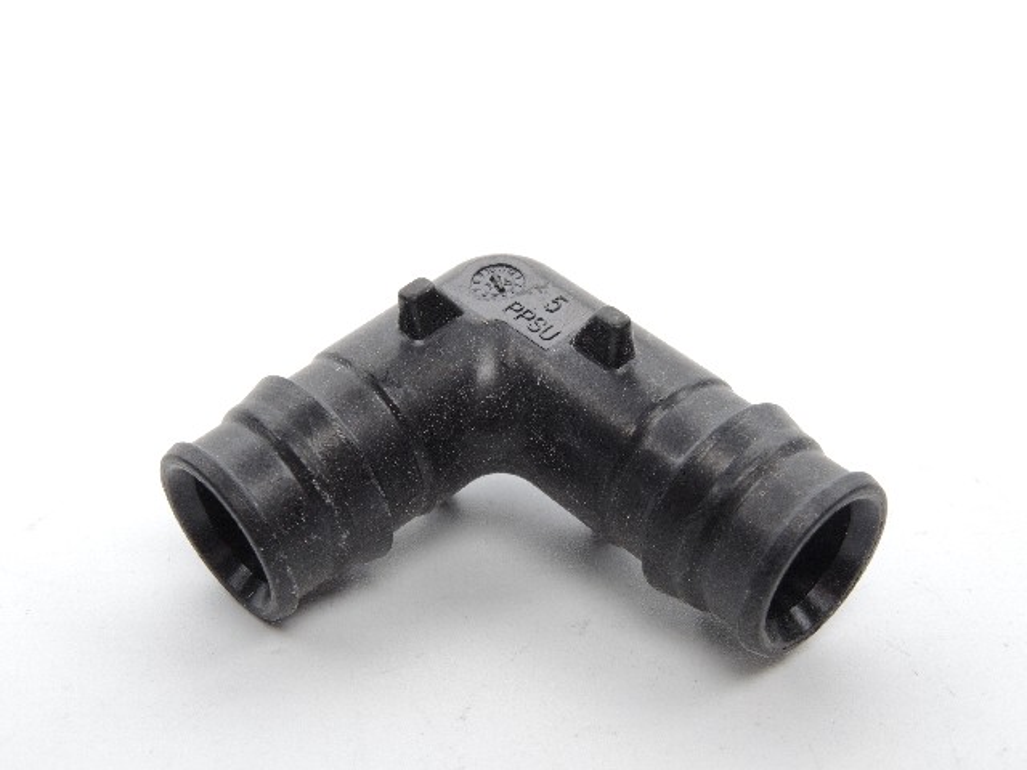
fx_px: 1483
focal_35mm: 50
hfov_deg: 38.2
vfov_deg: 29.1
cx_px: 514
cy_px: 385
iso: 200
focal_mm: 11
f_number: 7.1
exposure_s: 1/125
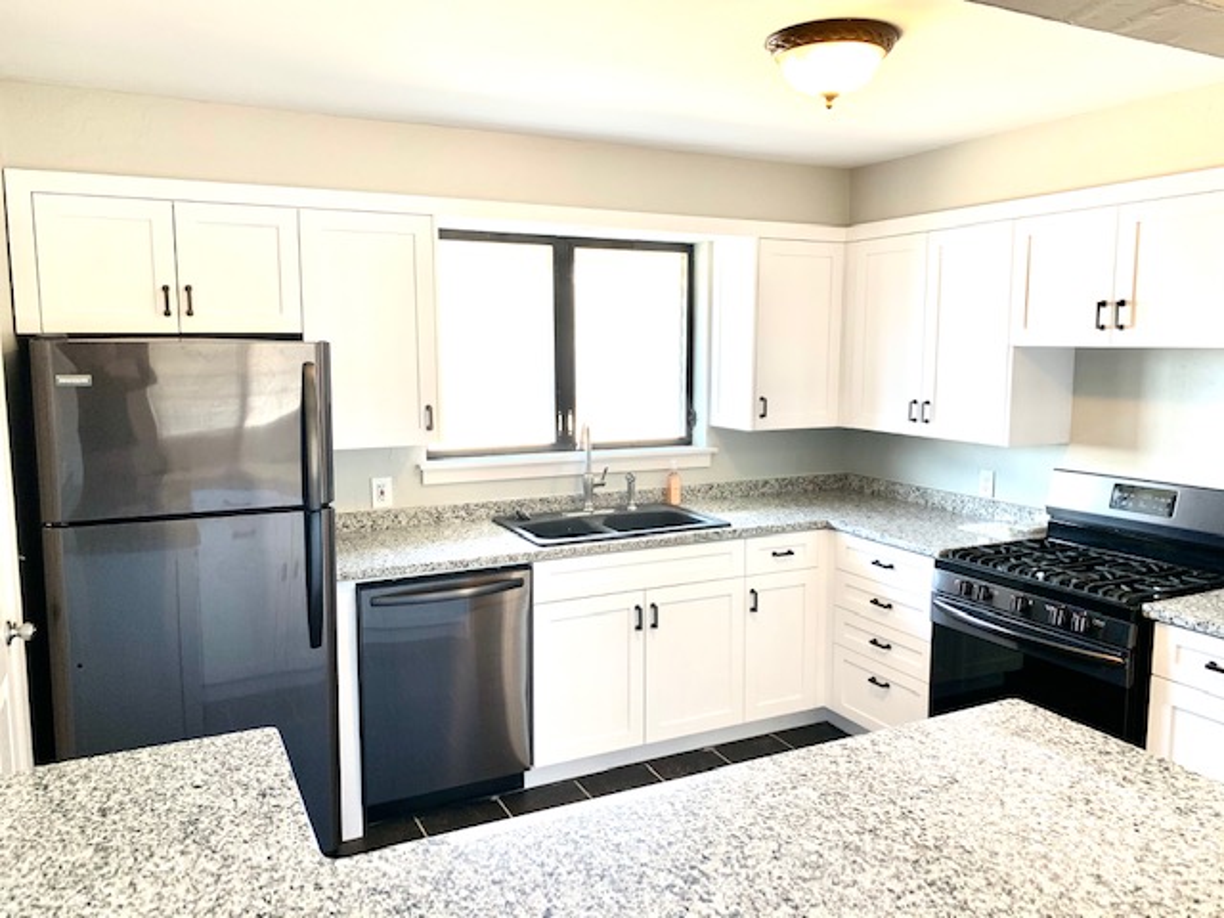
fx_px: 919
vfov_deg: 53.1
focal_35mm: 26
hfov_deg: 67.3
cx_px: 612
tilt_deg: -6.3
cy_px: 459
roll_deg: -0.1
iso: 64
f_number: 1.8
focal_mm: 4.25
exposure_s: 1/60
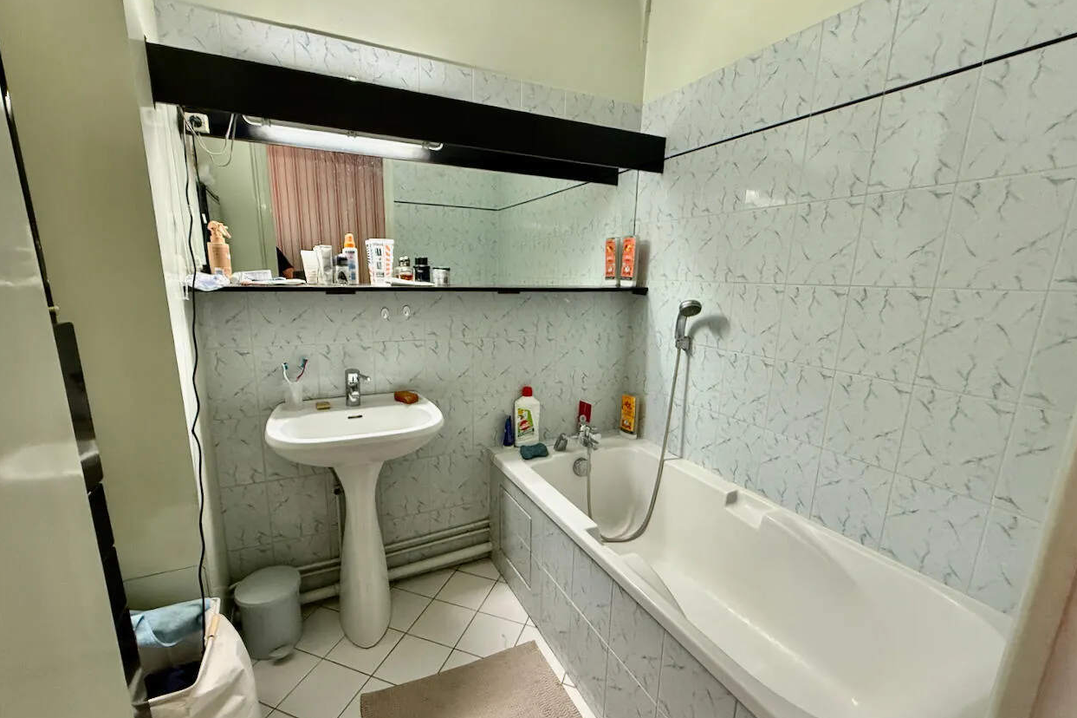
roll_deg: -0.1
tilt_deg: -12.6
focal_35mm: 15
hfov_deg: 100.4
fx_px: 449
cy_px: 377
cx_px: 525
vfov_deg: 77.2
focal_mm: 2.22
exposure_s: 1/50
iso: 320
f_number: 2.2
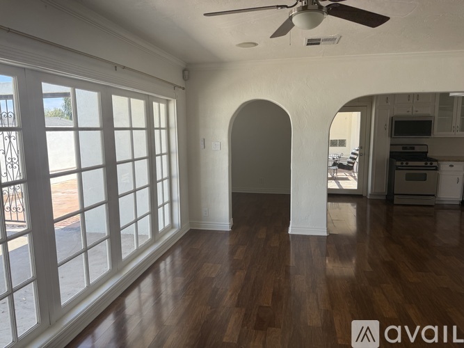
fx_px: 322
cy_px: 174
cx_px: 232
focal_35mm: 24
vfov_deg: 56.8
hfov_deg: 71.6
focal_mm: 6.76
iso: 80
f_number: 1.78
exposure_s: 1/507
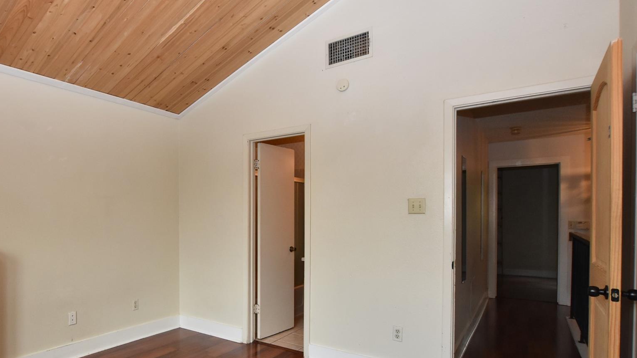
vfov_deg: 53.0
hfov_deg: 81.2
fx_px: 355
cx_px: 216
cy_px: 223
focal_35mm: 21
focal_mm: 10
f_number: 5.6
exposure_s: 1/200
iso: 1100
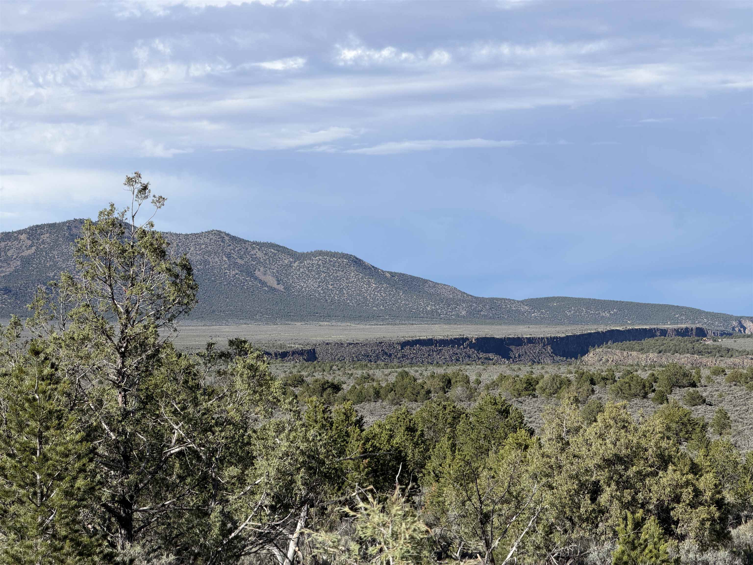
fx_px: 2175
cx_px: 376
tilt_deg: +0.4
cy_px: 282
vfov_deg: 14.8
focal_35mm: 100
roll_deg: +0.2
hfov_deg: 19.6
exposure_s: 1/664
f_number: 2.8
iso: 20
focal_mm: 16.89
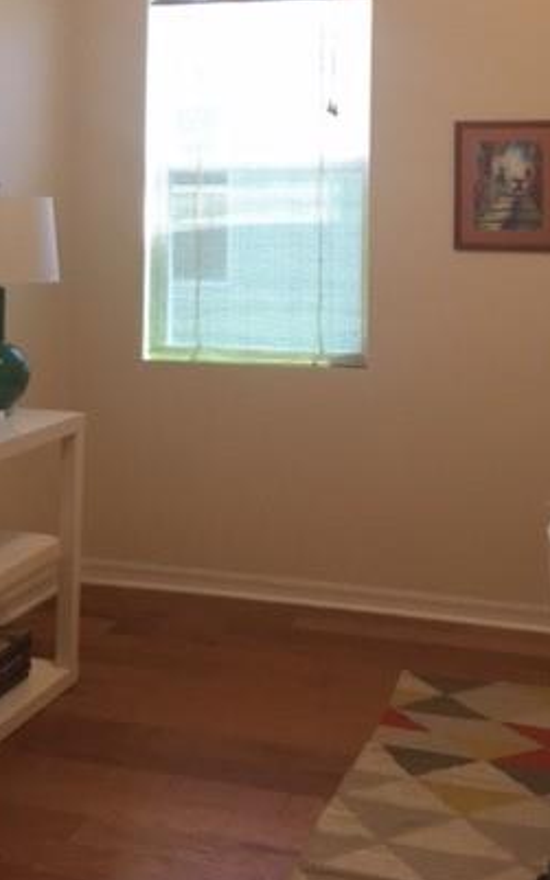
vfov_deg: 39.7
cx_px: 309
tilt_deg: +0.3
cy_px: 197
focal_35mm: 49
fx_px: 1176
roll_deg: -0.7
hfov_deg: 26.3
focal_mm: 4.15
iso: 80
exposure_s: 1/30
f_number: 2.2
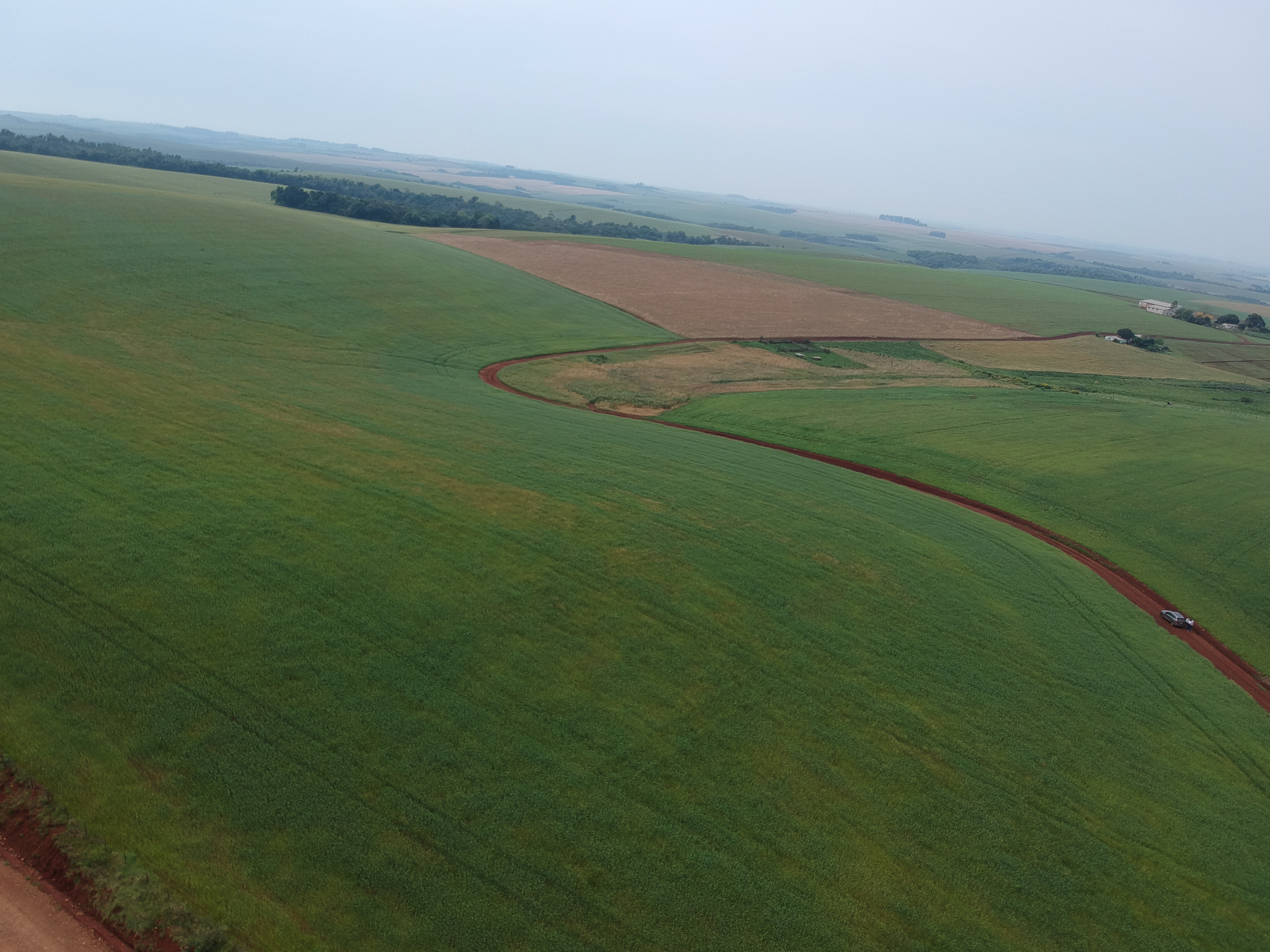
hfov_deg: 69.4
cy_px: 476
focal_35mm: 25
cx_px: 635
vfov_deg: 54.9
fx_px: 917
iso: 100
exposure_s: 1/1000
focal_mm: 4.49
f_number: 2.6
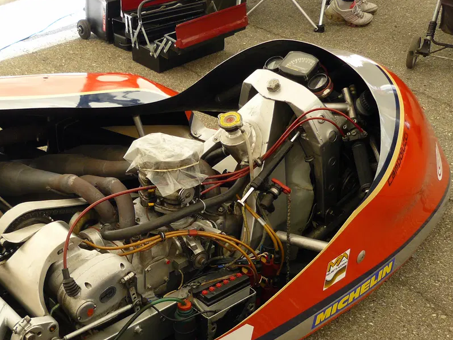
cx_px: 159
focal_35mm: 54
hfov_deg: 35.3
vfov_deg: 26.8
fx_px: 707
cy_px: 238
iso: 100
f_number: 2.8
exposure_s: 1/80
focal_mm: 6
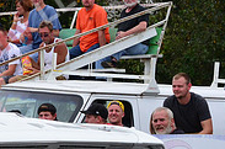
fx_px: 2550
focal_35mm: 409
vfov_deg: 3.3
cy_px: 132
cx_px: -118
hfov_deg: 5.0
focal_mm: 86
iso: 1000
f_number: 9
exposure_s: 1/1250
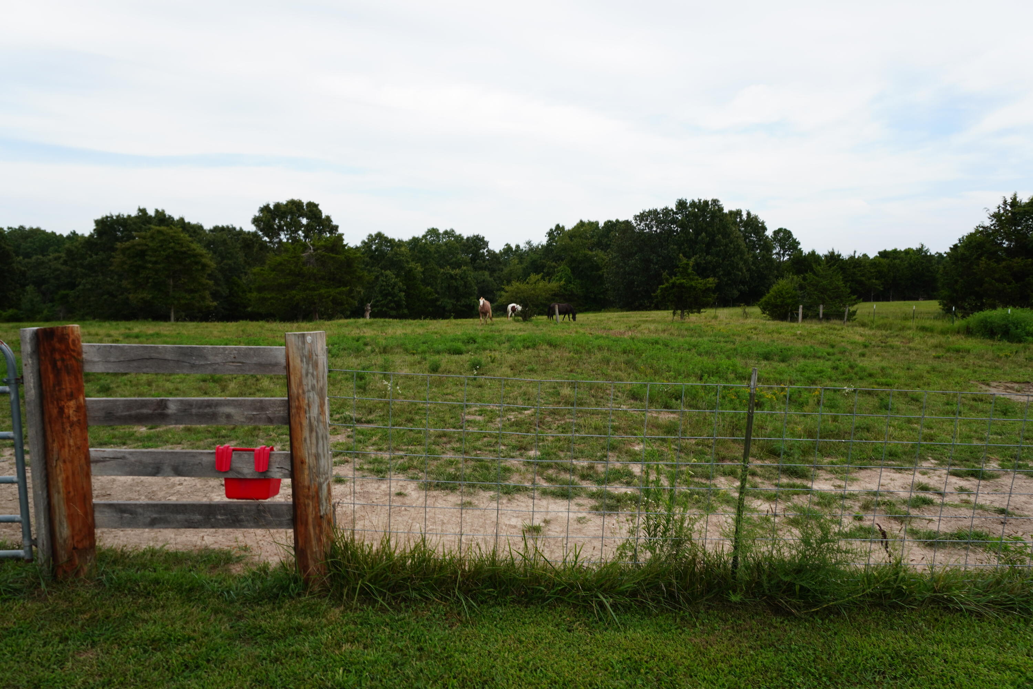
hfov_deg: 73.7
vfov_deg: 53.1
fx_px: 689
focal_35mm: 24
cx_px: 516
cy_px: 344
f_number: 5
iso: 100
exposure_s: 1/200
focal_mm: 16
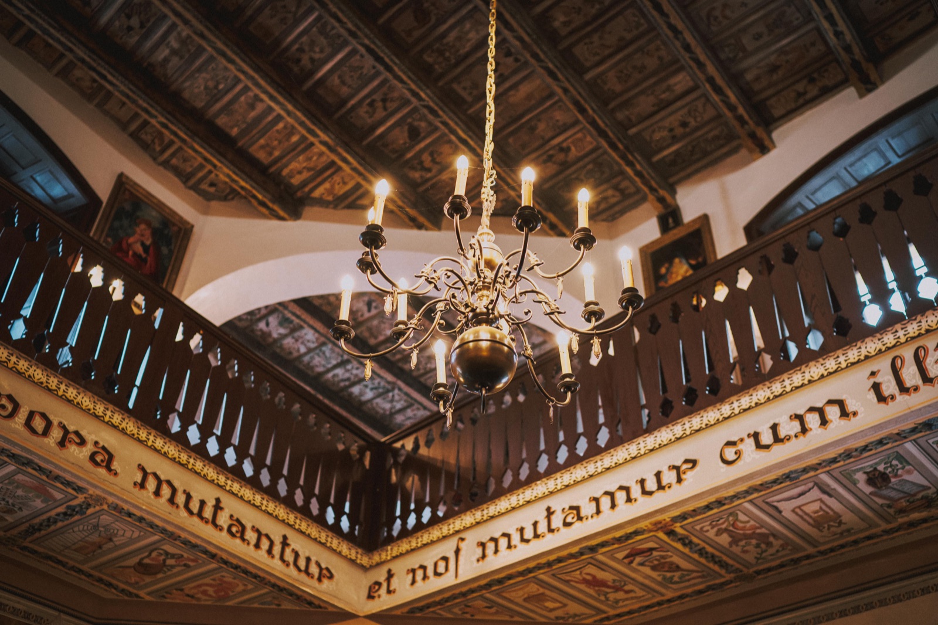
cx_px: 469
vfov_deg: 37.8
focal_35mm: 35
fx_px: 912
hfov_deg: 54.4
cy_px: 312
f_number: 2
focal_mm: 35
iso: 2500
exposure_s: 1/500
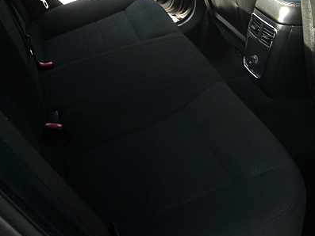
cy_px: 58
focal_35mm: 58
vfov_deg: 24.9
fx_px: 528
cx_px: 229
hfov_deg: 32.7
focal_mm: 6.3
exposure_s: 1/100
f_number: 2.8
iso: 200
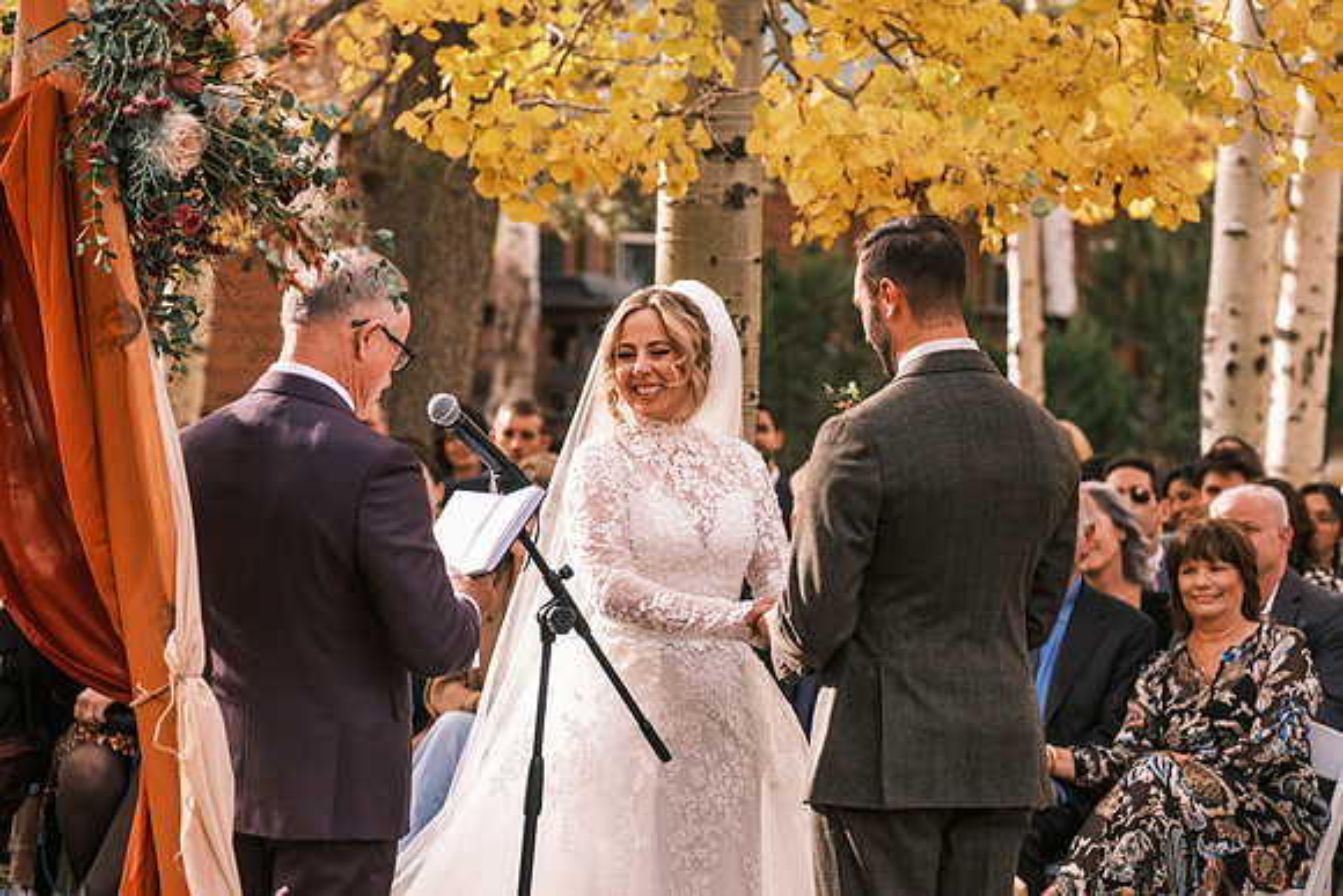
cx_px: 672
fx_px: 4328
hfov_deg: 17.6
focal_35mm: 116
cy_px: 448
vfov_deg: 11.8
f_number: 3.2
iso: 400
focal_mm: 77.3
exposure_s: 1/500
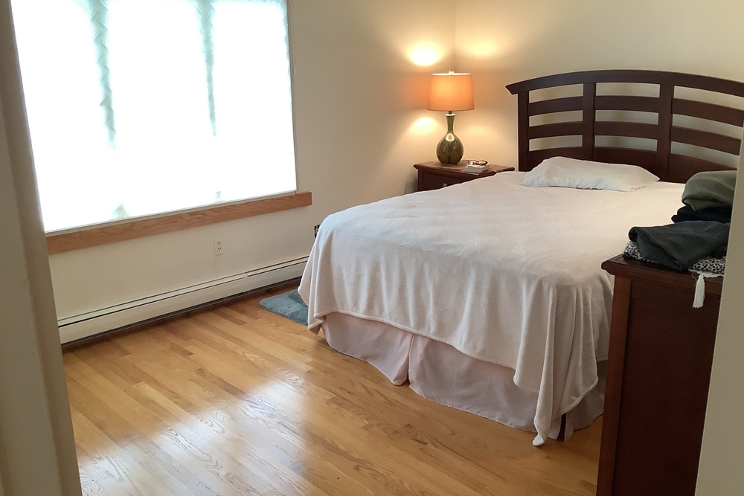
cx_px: 374
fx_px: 682
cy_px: 257
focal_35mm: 33
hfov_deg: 57.2
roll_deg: +0.2
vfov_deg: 40.0
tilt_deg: -18.5
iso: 200
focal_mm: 3.3
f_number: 2.4
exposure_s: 1/60
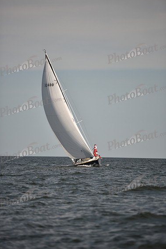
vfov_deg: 10.0
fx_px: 1423
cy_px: 123
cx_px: 85
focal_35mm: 206
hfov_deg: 6.7
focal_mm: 200
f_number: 2.8
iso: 250
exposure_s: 1/2500
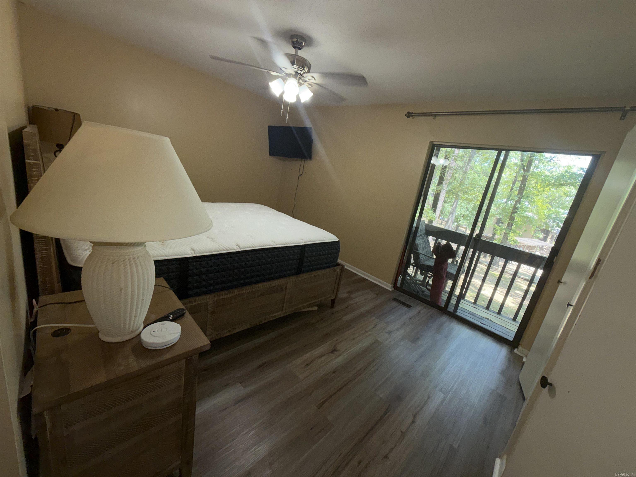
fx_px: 257
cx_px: 318
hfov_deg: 102.1
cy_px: 238
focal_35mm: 14
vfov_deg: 85.7
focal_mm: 2.22
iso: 50
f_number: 2.2
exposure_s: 1/121
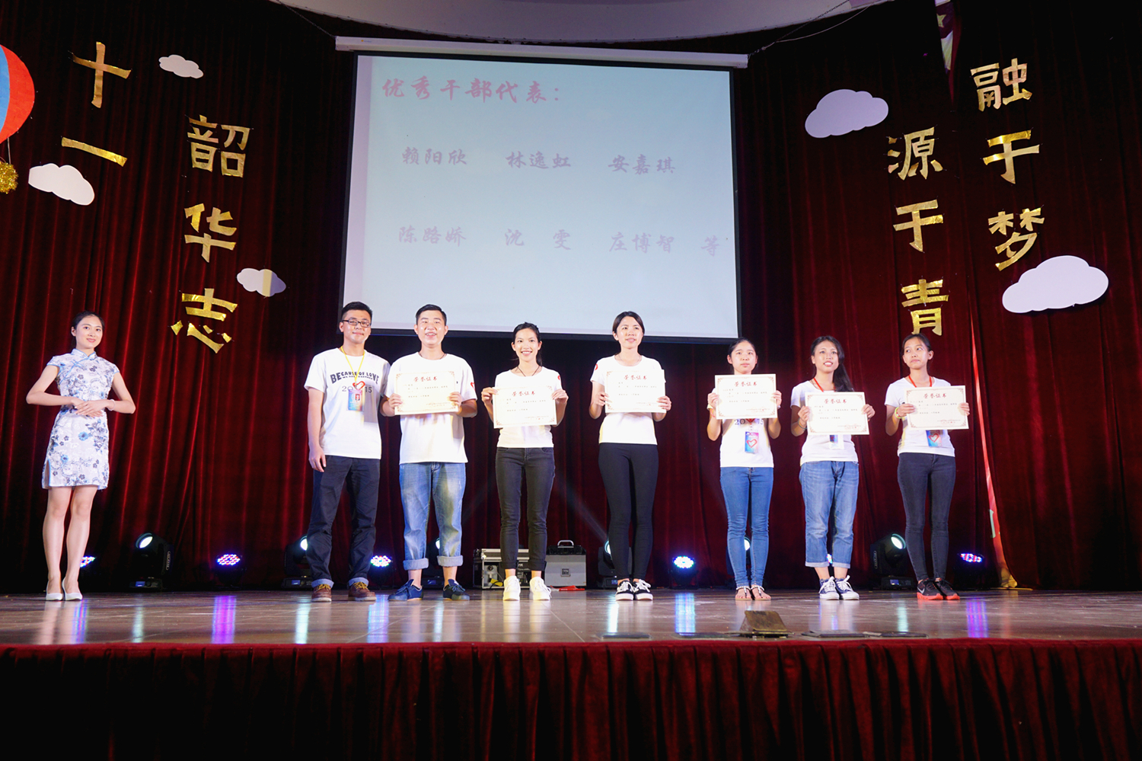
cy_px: 380
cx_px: 571
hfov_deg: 64.6
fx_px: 904
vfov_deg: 45.6
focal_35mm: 28
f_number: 4
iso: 250
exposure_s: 1/160
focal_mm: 19
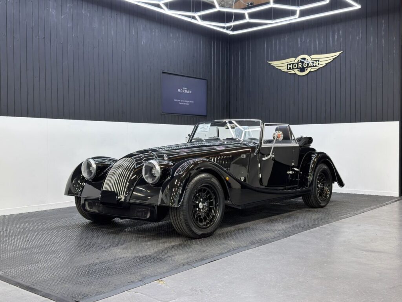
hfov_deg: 47.9
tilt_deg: -1.0
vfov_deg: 36.8
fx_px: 453
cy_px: 151
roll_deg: +0.5
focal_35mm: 39
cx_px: 201
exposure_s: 1/100
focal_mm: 6.76
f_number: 1.78
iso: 50
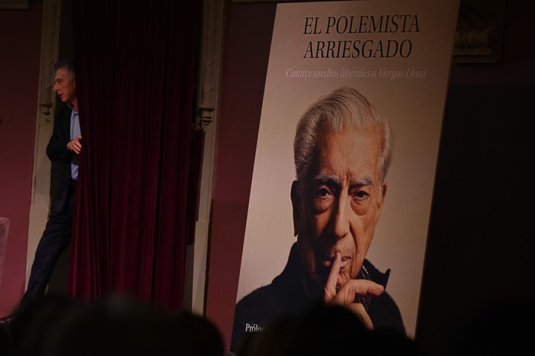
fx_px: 2228
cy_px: 178
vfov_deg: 9.1
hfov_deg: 13.7
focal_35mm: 150
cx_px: 268
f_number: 4.5
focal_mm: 150
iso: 6400
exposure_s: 1/500
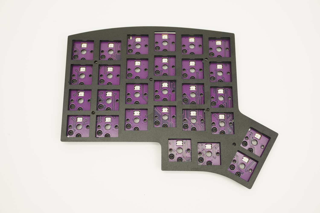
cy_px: 106
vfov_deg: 33.0
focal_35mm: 40
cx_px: 160
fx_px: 360
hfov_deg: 47.9
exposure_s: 1/100
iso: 160
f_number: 6.3
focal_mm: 27
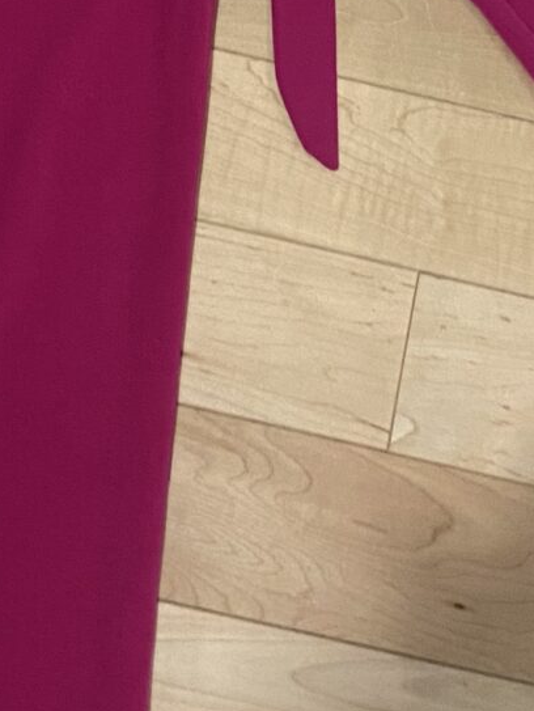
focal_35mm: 98
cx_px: 264
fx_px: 2013
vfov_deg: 19.2
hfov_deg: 15.1
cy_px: -60
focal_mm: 4.25
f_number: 1.8
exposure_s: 1/30
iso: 400
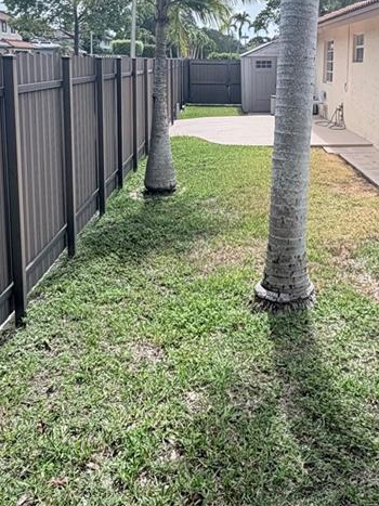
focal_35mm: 36
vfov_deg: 49.6
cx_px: 278
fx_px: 526
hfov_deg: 38.7
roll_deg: -2.8
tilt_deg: -8.5
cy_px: 135
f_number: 2.2
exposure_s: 1/502
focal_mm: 2.22
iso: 50
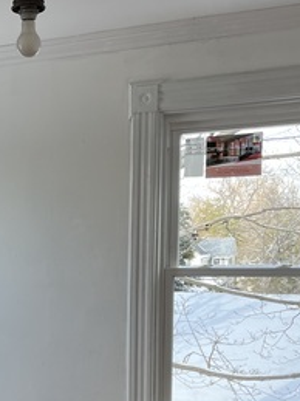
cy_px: 340
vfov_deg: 28.2
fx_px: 775
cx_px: -42
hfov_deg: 20.7
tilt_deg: -7.3
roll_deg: +1.0
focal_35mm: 67
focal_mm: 5.1
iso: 40
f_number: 1.6
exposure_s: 1/164
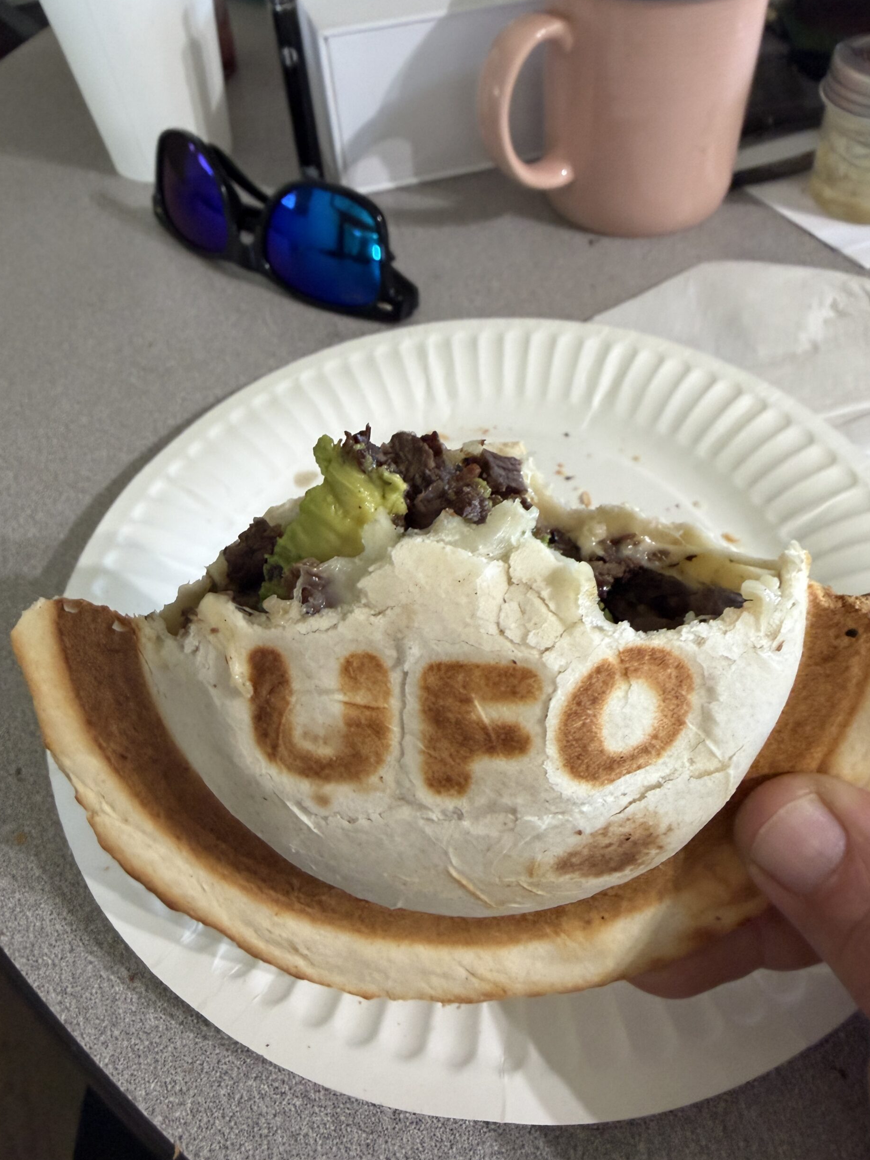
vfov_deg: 69.4
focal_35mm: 25
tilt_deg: -46.8
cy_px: 590
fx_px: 838
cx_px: 435
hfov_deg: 54.9
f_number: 2.2
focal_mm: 2.22
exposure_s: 1/60
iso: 250
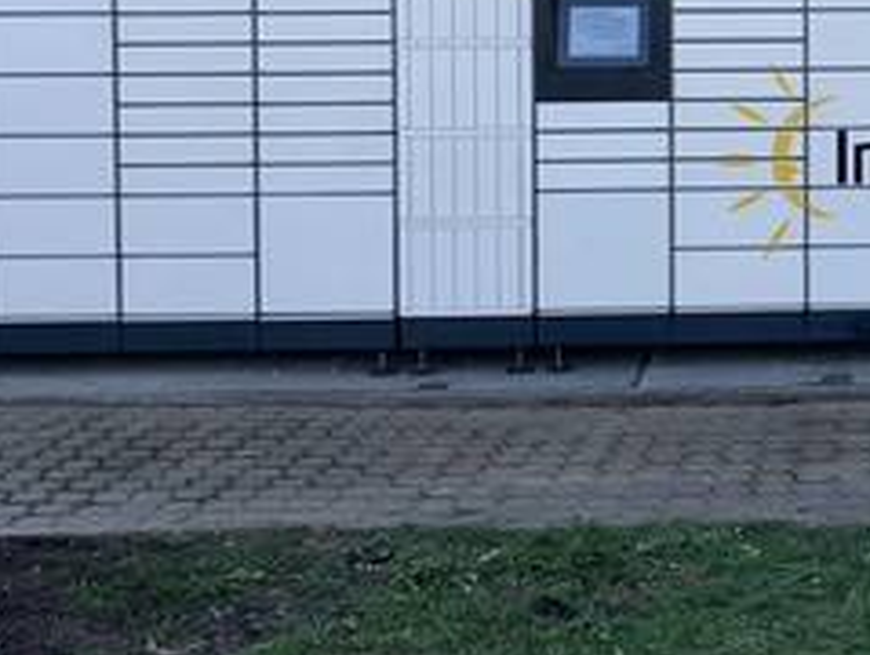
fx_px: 1913
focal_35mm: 76
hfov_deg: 23.9
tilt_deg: -0.7
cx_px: 965
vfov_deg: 19.0
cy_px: 27
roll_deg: +0.3
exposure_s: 1/408
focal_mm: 4.25
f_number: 1.8
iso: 25
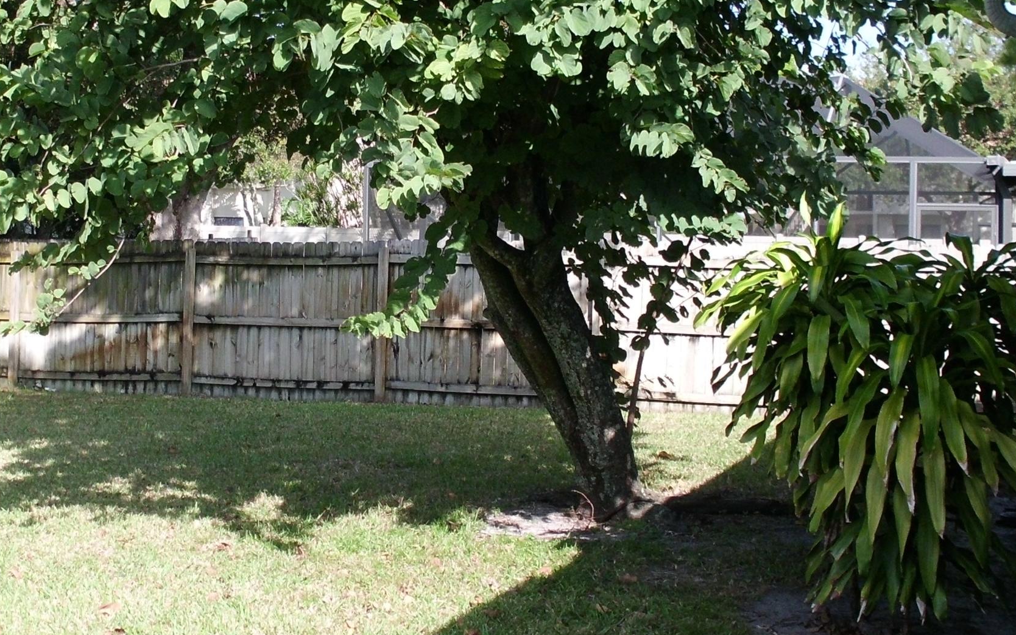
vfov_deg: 21.3
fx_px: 1689
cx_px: 355
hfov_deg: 33.2
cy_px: 235
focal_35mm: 61
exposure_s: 1/125
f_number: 7.3
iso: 100
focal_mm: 6.3
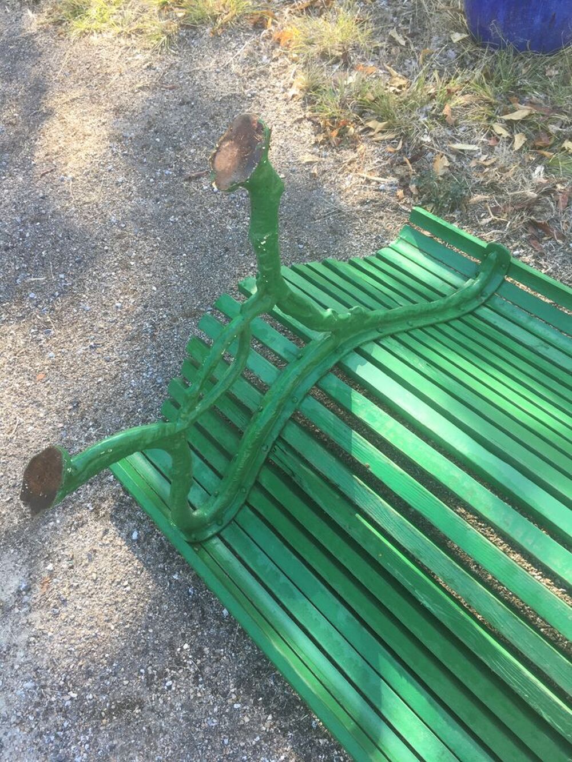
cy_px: 381
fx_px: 639
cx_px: 286
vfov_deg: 61.7
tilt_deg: -57.9
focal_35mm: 29
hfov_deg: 48.2
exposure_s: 1/100
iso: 40
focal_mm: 4.15
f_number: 2.2
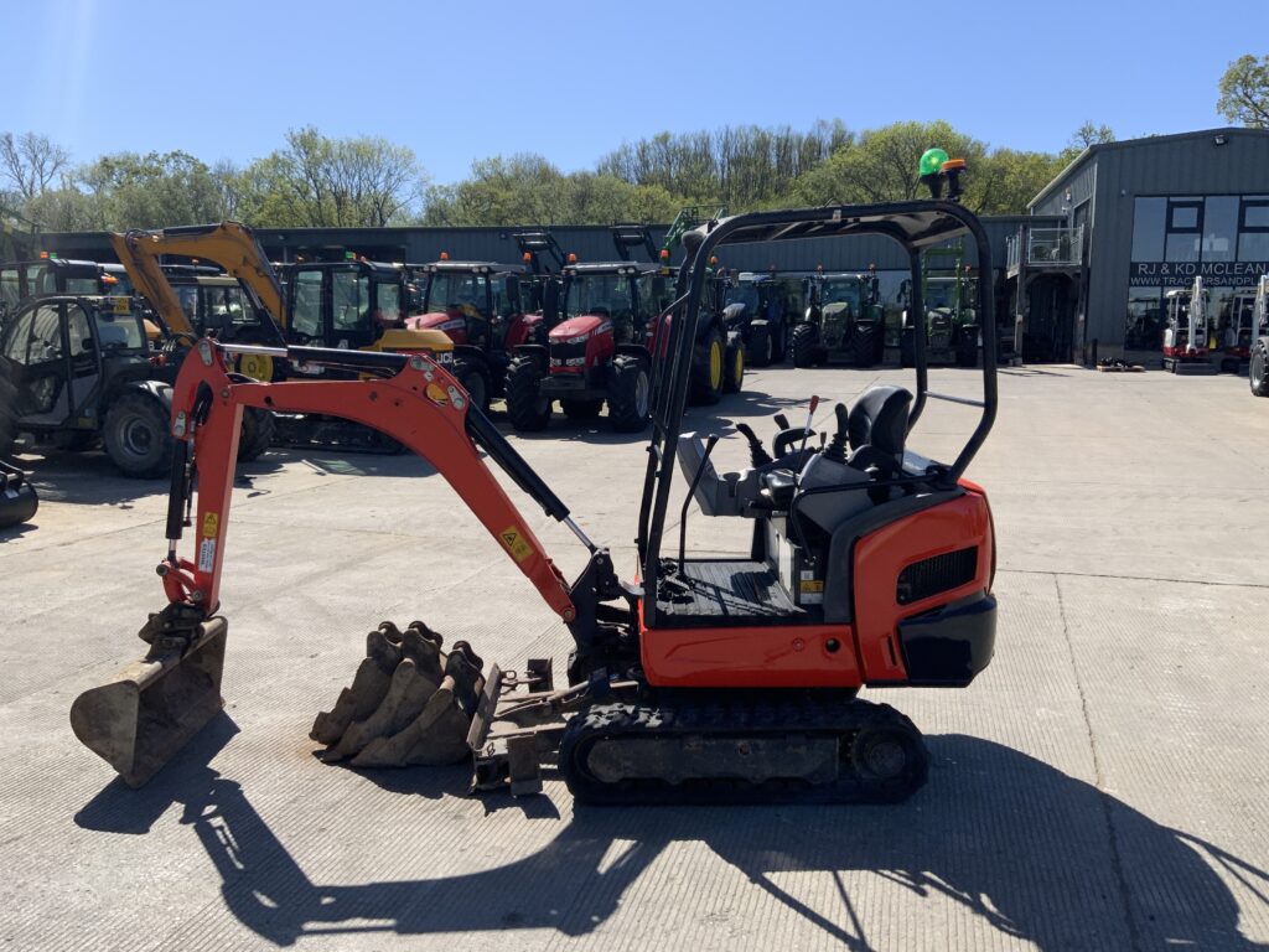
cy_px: 476
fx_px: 1063
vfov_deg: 48.2
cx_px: 634
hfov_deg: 61.7
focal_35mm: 29
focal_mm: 3
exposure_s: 1/1984
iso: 16
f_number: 1.8
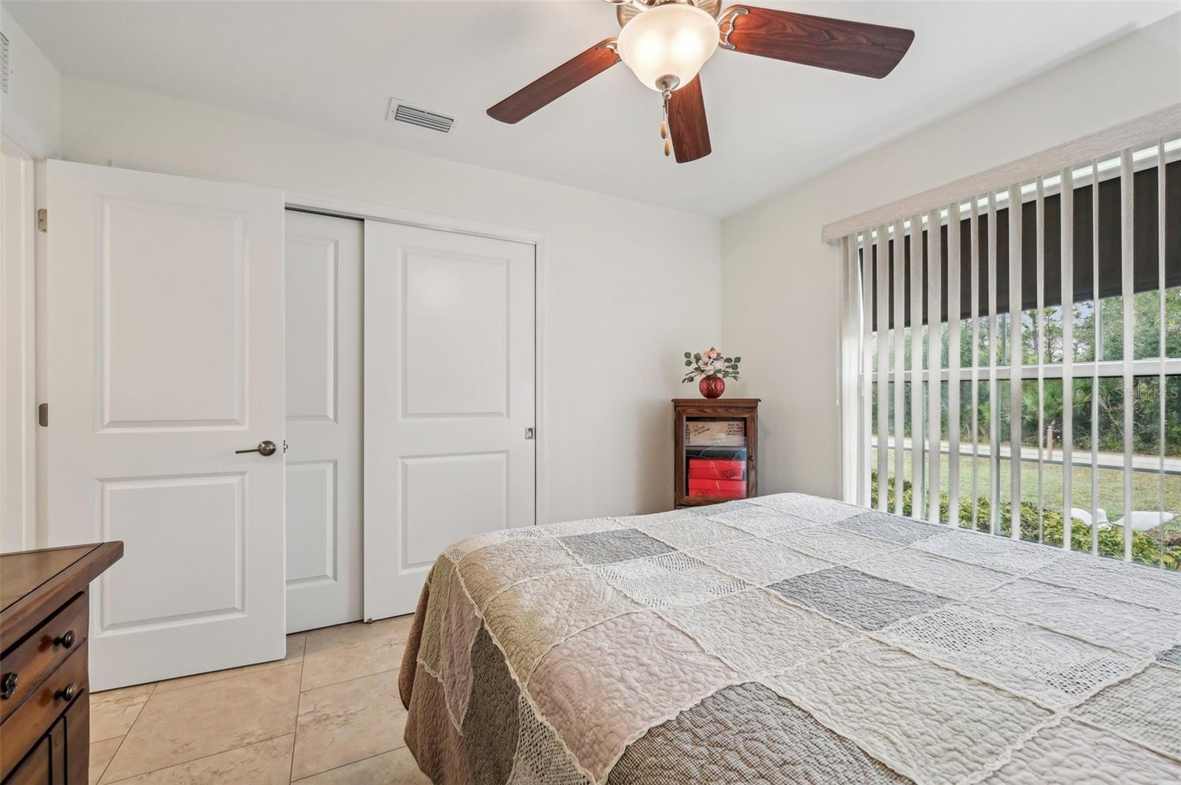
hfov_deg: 100.5
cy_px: 392
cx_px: 590
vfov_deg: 77.2
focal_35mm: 15
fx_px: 492
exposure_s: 1/15
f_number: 8
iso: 400
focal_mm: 15
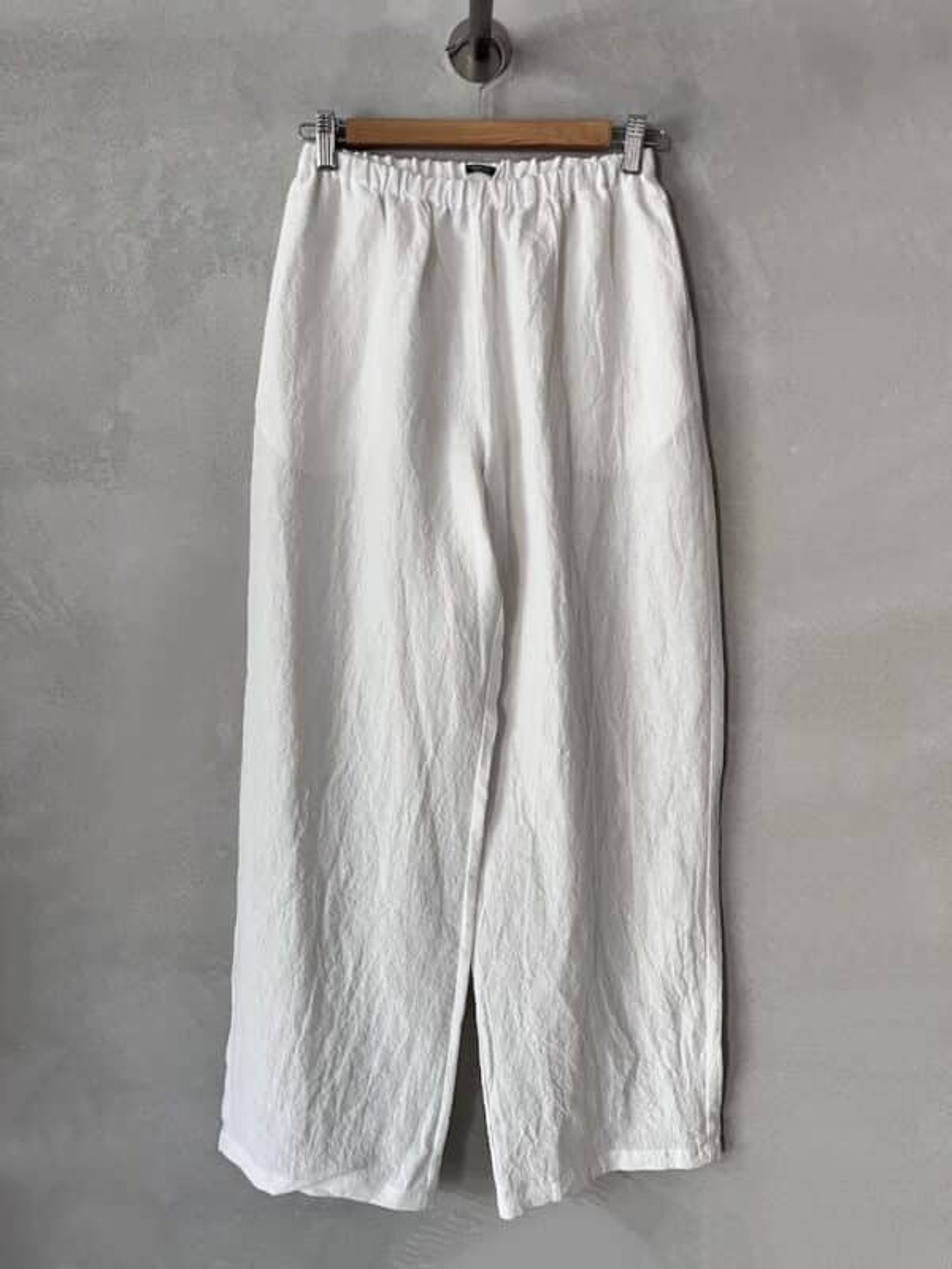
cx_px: 476
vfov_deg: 67.3
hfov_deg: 53.1
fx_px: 953
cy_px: 634
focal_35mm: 26
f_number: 1.6
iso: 125
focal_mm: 5.1
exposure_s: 1/87
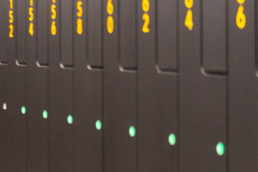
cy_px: 49
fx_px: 1104
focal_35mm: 154
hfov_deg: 11.6
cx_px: -298
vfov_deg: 8.9
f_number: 1.4
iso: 1000
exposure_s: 1/1000
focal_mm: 35
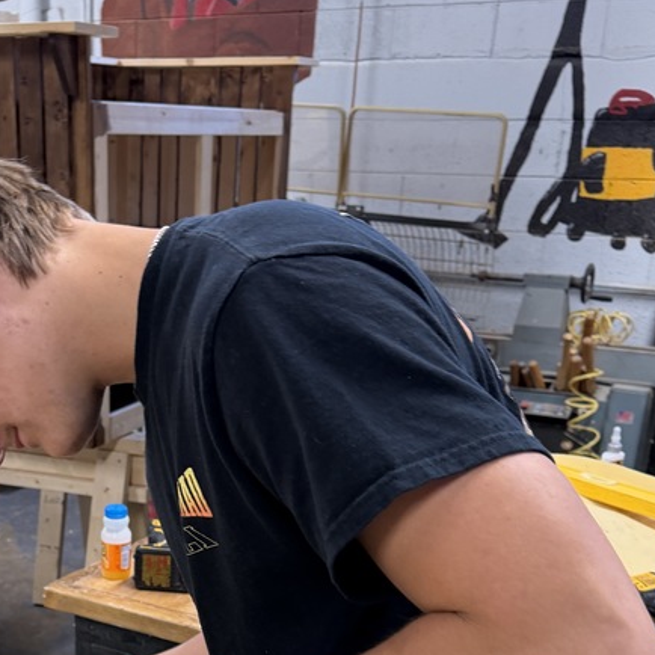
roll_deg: -2.3
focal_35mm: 50
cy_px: 625
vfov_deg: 31.9
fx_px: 1070
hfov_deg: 33.4
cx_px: 165
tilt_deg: -25.3
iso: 200
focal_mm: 6.76
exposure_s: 1/60
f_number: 1.78
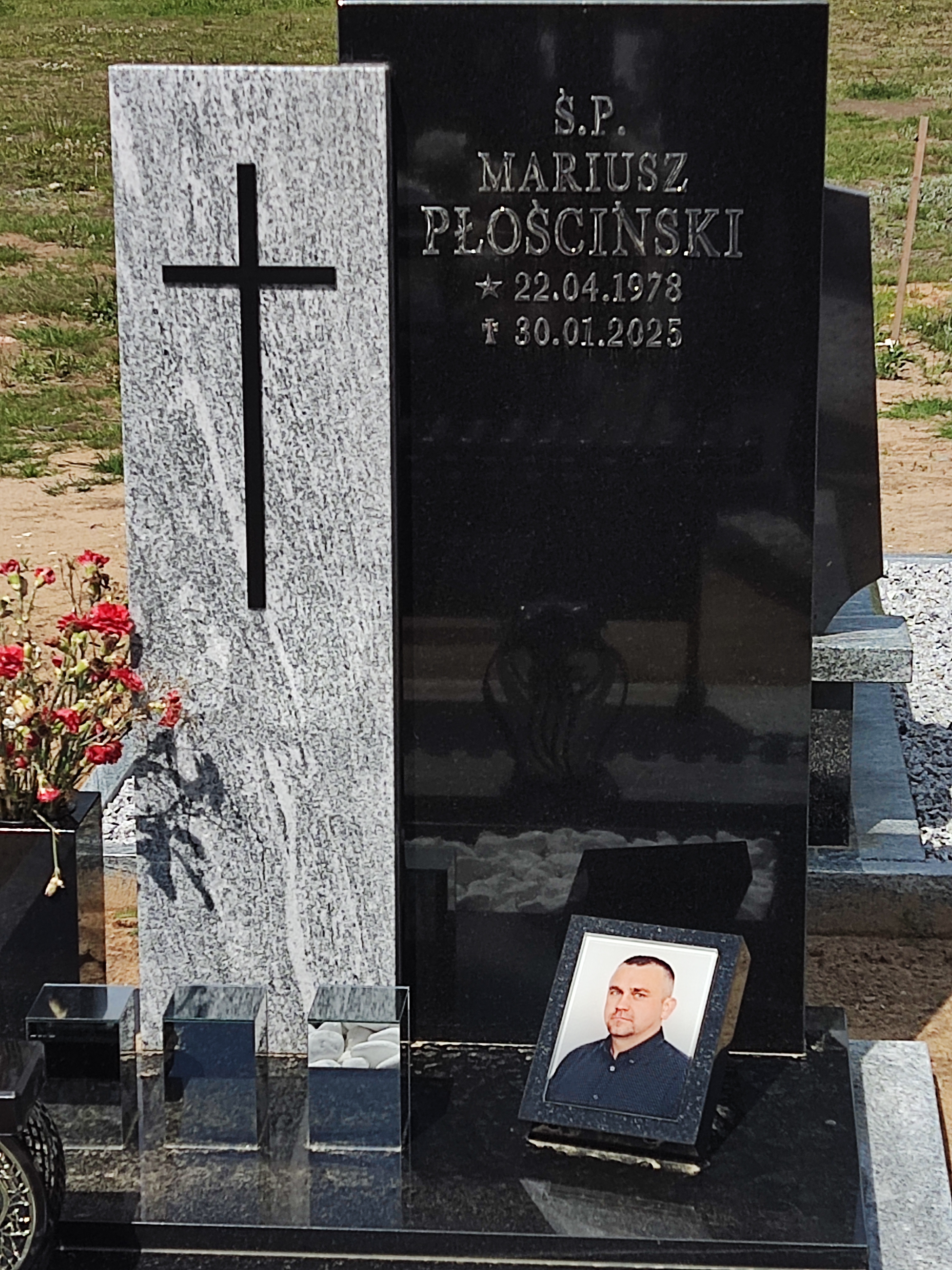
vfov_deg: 23.3
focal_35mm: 84
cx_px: 476
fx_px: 3080
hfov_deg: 17.6
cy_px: 635
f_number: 1.79
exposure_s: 1/2361
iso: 50
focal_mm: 4.71
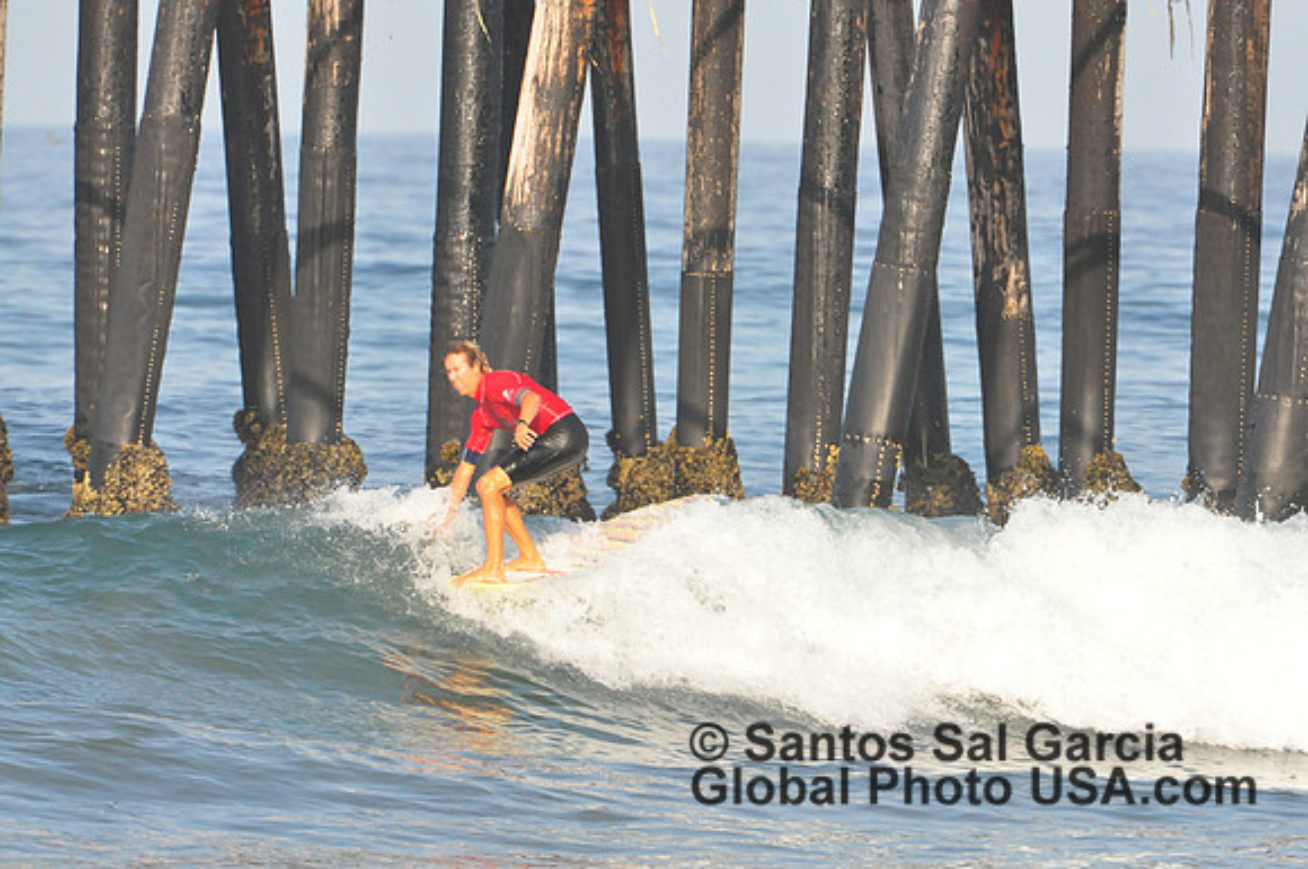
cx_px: 654
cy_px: 434
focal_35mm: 825
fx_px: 29933
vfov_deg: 1.7
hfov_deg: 2.5
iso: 1250
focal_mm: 550
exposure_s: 1/1250
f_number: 10
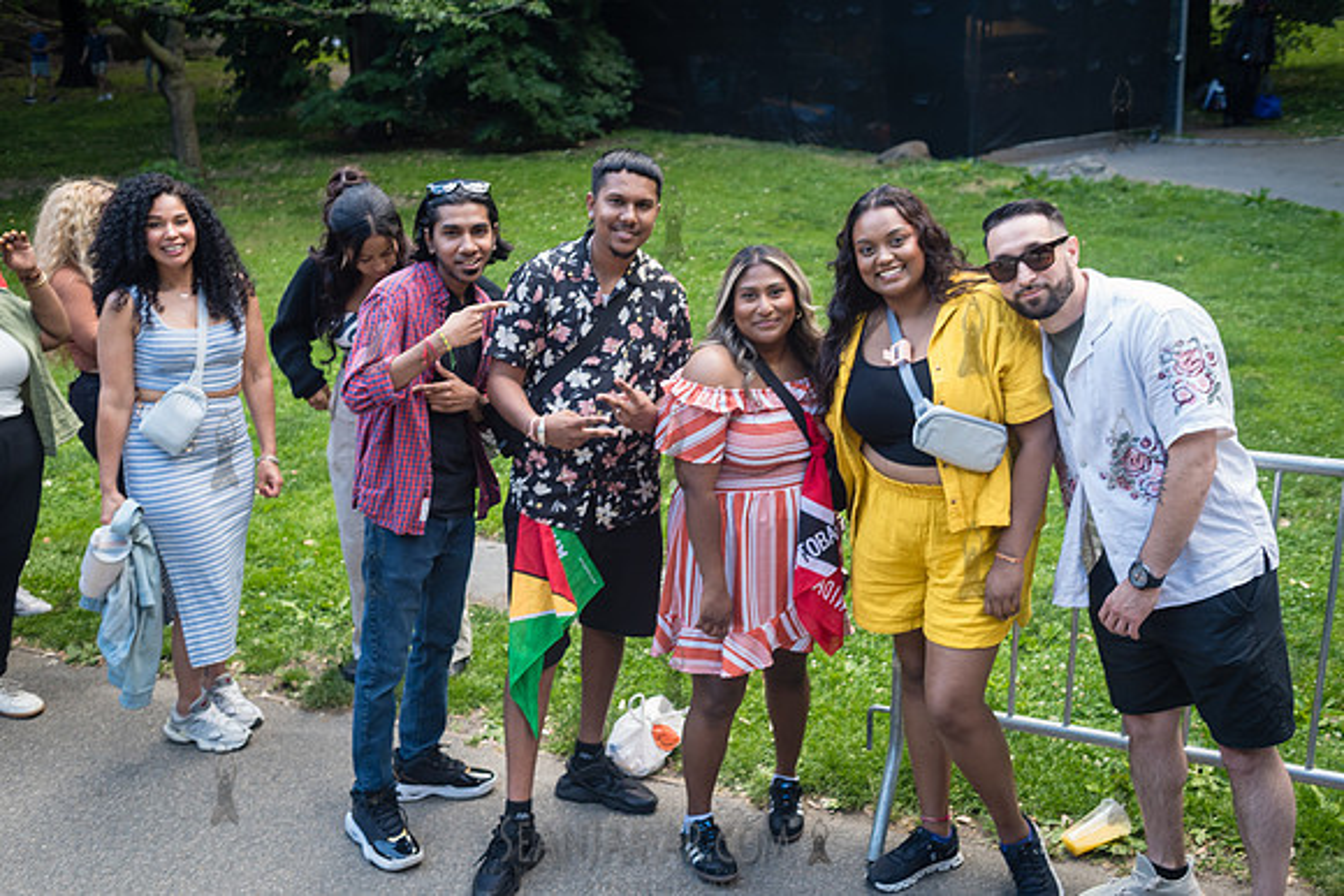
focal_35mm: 35
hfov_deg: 54.4
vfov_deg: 37.9
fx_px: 1307
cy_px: 448
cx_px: 672
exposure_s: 1/250
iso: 400
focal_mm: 35
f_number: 3.5
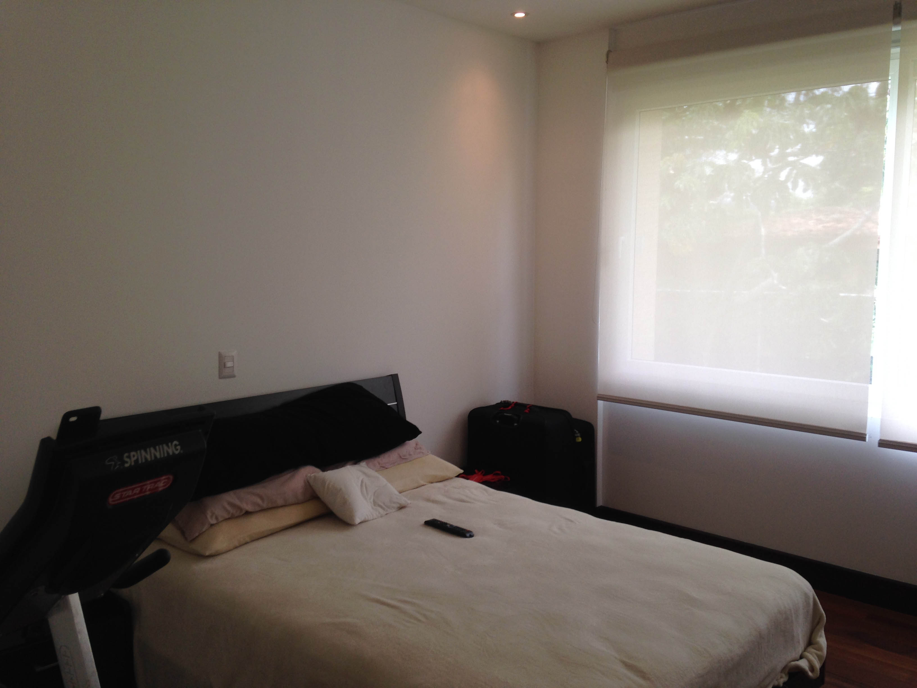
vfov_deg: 42.9
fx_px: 874
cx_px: 458
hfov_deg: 55.4
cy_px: 344
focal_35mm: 33
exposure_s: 1/60
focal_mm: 4.12
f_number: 2.4
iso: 50
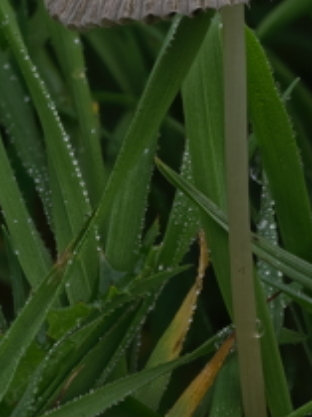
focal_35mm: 366
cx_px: 240
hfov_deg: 4.1
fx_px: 4407
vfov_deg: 5.4
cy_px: 205
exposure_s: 1/160
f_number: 5.6
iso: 200
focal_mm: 60
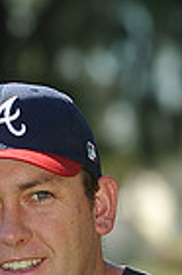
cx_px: -68
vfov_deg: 3.0
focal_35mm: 684
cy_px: 371
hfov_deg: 2.0
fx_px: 5199
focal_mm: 165
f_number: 4.5
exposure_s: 1/640
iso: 200
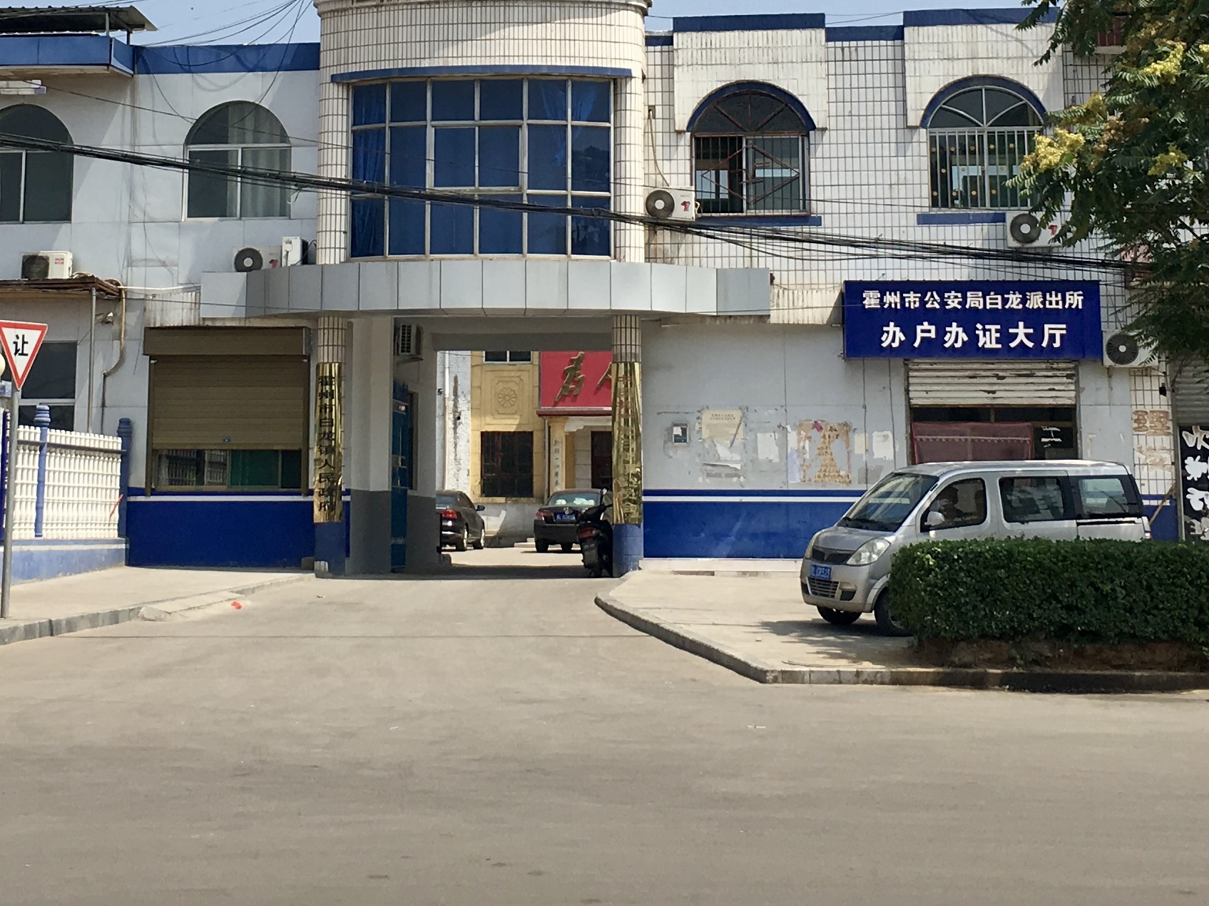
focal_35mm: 69
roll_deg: +0.8
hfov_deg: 28.1
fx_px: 2410
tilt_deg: +10.8
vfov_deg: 20.7
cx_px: 500
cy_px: 38
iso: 25
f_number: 2.2
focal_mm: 4.15
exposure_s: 1/1508
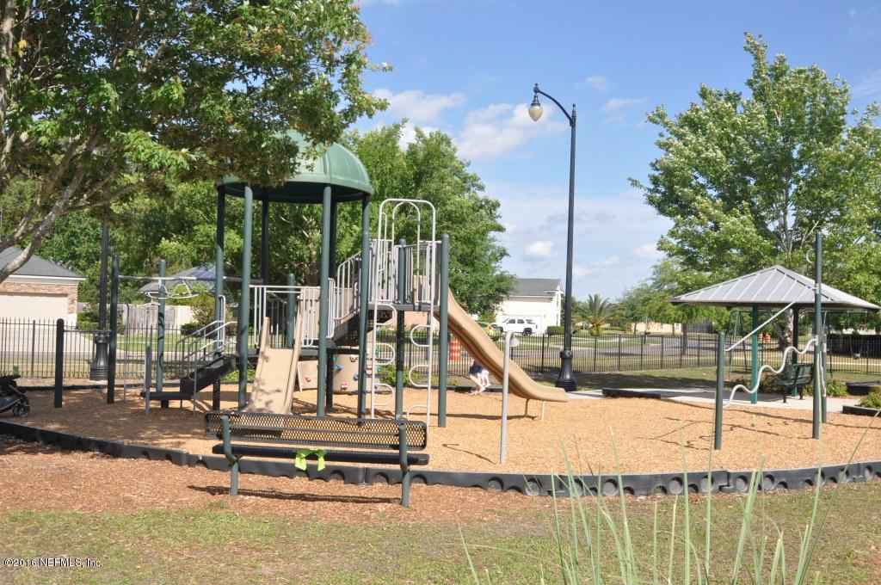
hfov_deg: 53.2
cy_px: 292
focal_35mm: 36
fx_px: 880
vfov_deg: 36.8
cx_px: 440
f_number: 8
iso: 250
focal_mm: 24
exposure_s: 1/250
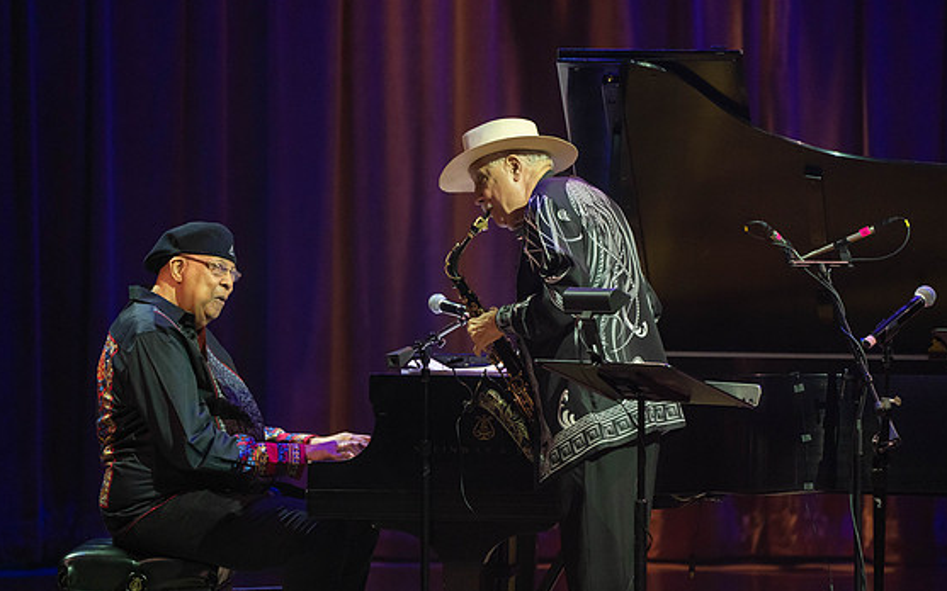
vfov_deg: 3.9
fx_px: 8800
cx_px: 469
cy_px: 307
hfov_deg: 6.2
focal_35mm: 341
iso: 3200
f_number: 5.6
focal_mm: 321
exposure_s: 1/250
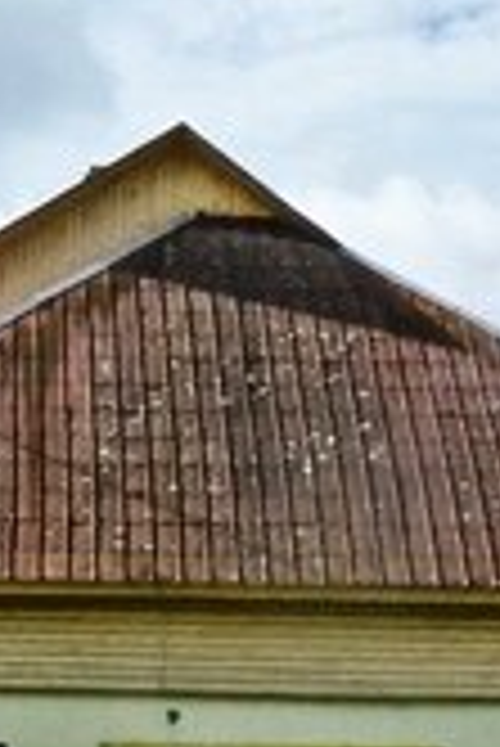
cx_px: -122
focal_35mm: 130
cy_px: 803
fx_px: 2702
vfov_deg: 15.4
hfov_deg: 10.4
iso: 1600
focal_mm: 18
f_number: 11
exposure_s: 1/2000
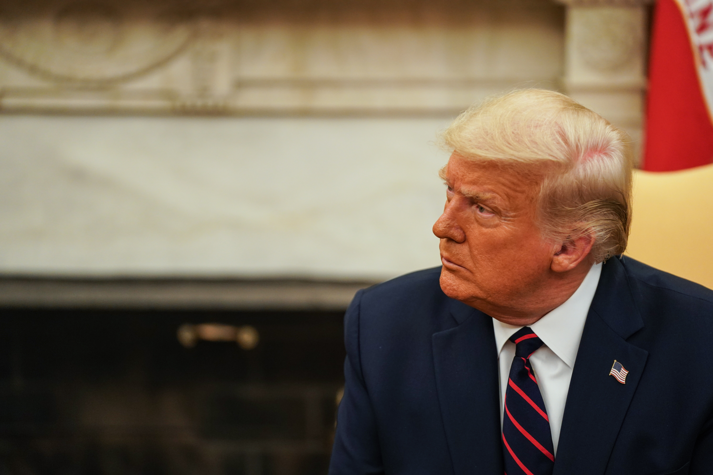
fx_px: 3149
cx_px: 356
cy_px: 238
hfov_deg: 12.9
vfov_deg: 8.6
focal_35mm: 159
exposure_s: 1/320
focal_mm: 159
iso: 2000
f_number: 2.8
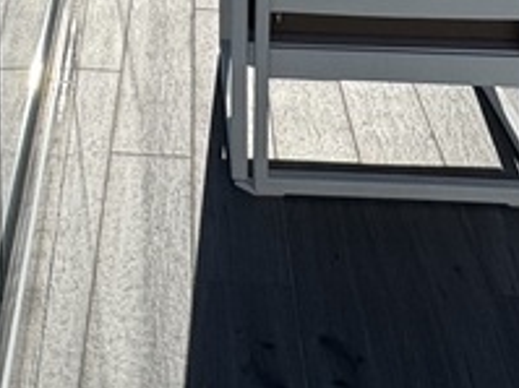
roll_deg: -0.2
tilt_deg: -2.5
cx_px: 96
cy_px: -419
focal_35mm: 72
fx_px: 1079
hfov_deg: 26.5
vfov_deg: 15.6
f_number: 2.2
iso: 40
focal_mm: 2.22
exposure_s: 1/5650
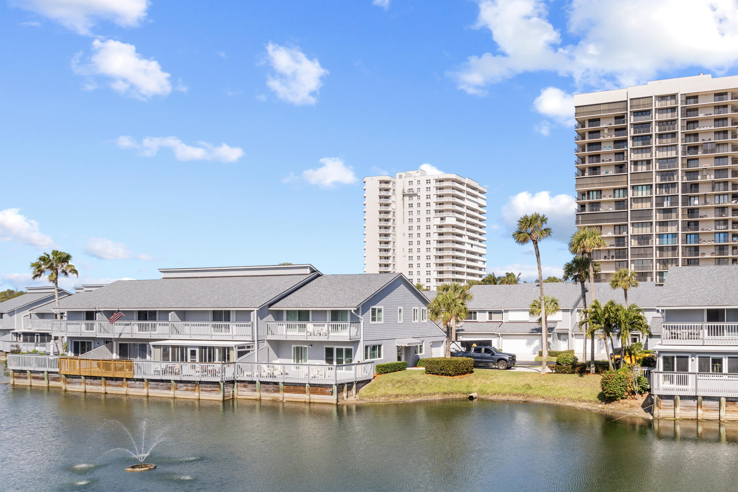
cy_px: 330
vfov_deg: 39.5
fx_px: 676
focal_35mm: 33
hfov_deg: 56.0
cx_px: 491
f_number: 8
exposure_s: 1/1000
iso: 320
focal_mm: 16
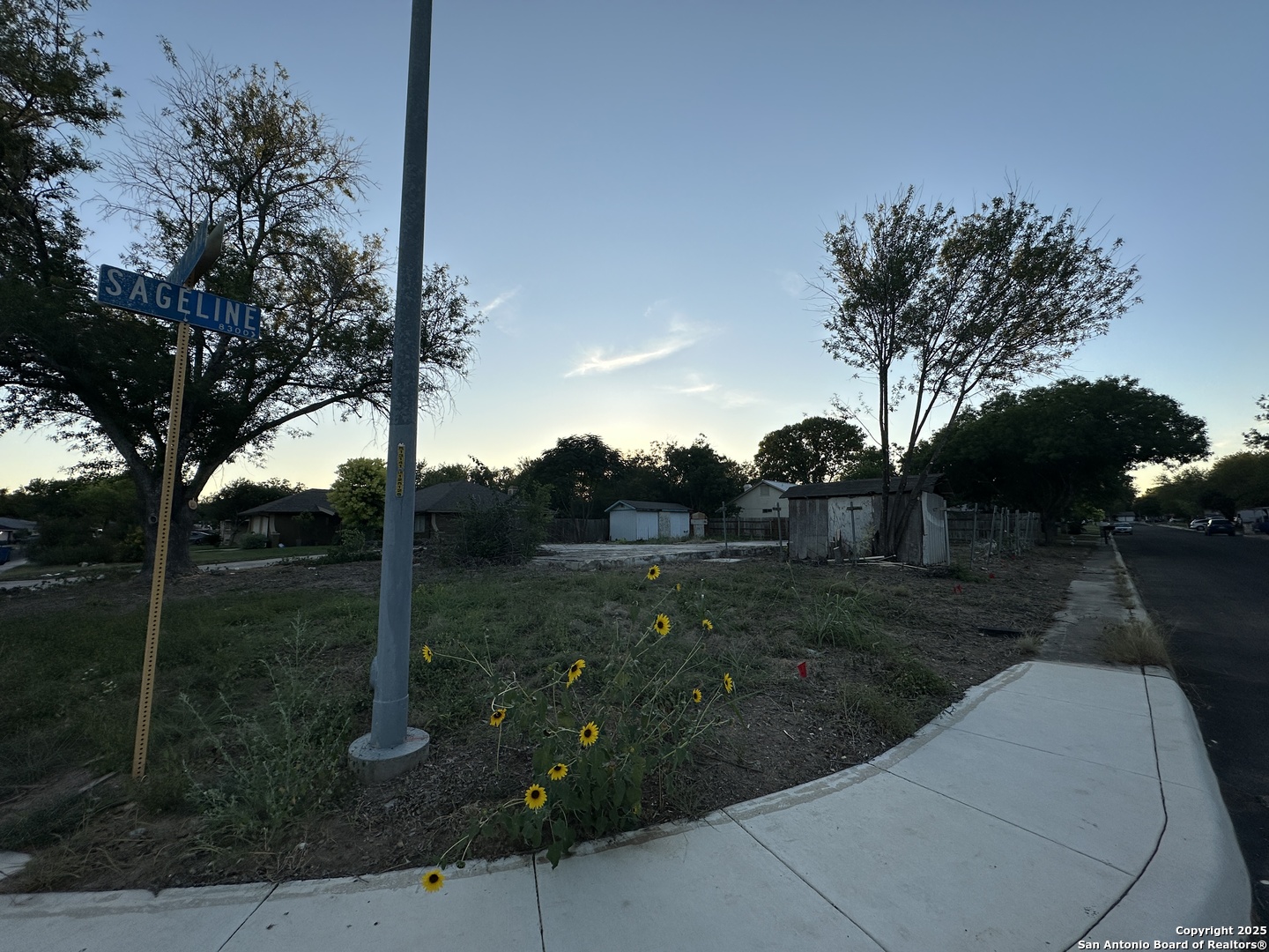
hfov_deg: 102.1
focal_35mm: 14
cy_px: 476
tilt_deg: +6.5
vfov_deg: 85.7
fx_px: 513
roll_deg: +0.7
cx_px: 634
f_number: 2.2
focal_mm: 2.22
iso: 40
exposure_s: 1/785
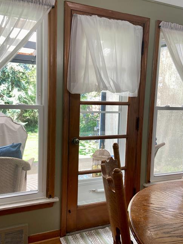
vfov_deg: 58.3
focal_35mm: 31
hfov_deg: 45.4
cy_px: 125
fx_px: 219
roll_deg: -1.5
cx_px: 84
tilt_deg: -5.8
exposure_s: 1/120
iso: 40
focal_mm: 4.25
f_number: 1.8
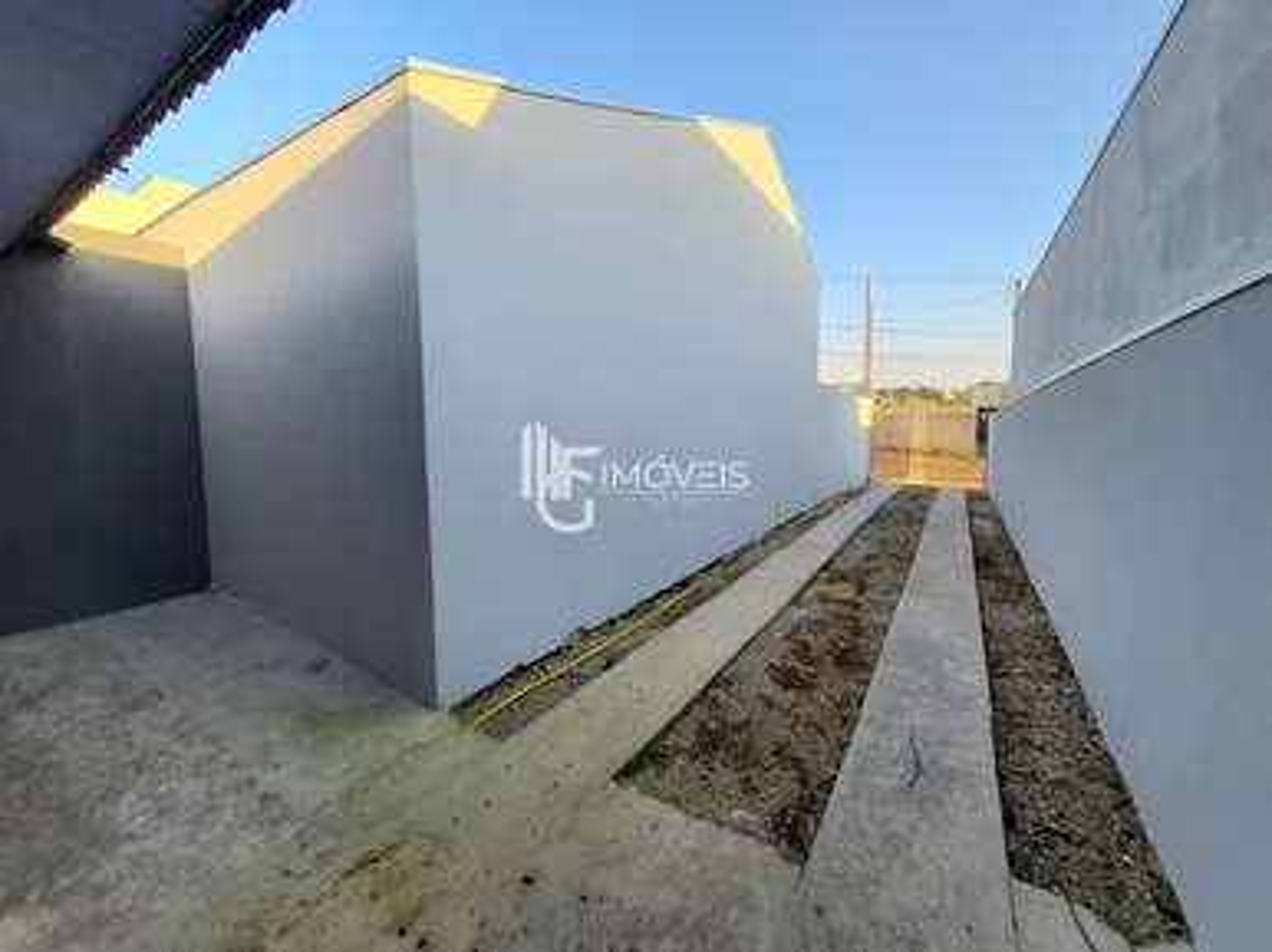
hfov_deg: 106.2
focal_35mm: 13
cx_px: 636
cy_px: 476
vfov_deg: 89.9
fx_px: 477
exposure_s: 1/214
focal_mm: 1.74
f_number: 2.2
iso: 50
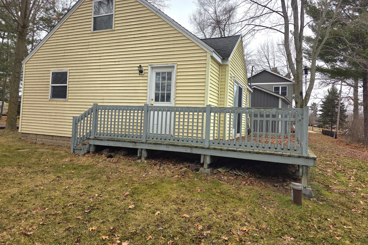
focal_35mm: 24
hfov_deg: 73.7
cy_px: 113
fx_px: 245
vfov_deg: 53.1
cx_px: 184
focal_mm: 6.3
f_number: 1.7
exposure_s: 1/127
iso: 12
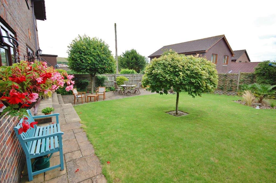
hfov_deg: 92.5
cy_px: 92
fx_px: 132
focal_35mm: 17
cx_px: 138
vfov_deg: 69.6
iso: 200
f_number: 7.1
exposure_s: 1/200
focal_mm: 11.5
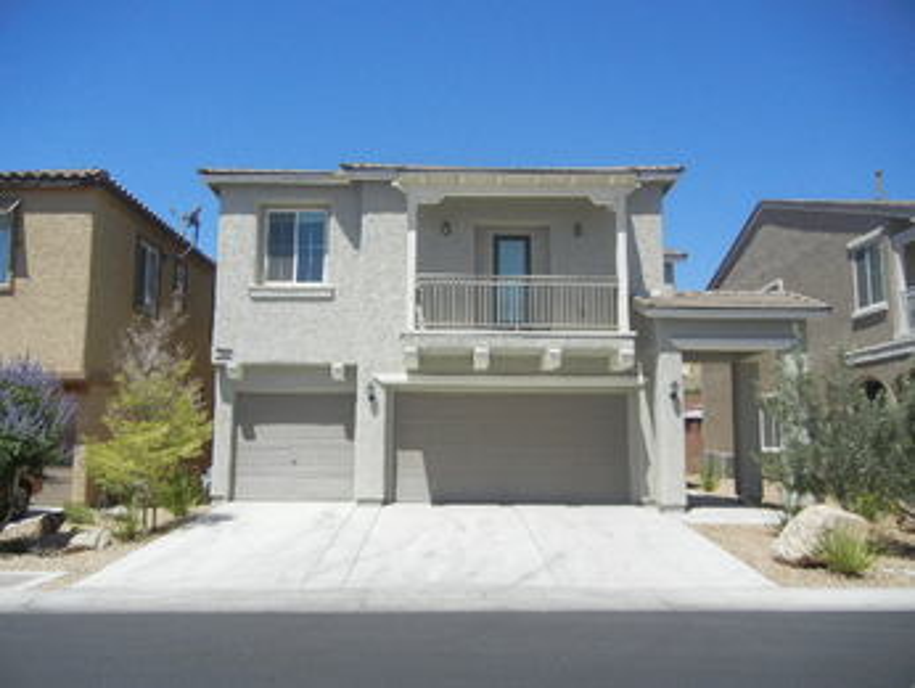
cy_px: 344
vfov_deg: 46.8
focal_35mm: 30
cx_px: 458
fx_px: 794
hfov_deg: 59.9
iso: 160
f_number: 7
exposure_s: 1/489
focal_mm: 5.4
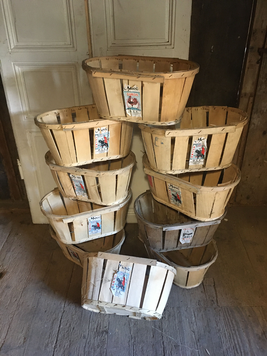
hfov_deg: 48.2
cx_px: 134
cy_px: 178
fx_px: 298
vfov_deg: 61.7
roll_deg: +3.3
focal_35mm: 29
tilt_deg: -32.7
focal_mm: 4.15
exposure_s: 1/25
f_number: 2.2
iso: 200
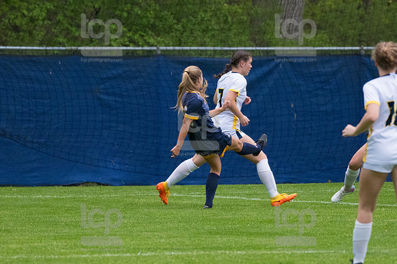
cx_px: 198
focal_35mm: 510
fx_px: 5621
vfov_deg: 2.7
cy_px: 132
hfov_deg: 4.0
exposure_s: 1/1600
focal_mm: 340
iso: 4000
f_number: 5.6
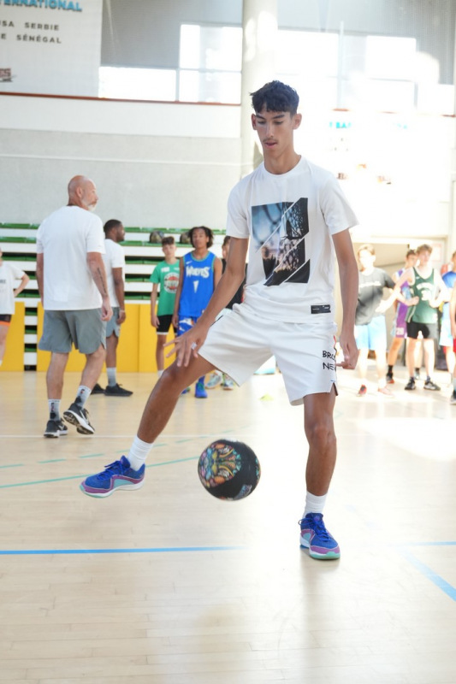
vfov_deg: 43.6
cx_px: 228
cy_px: 342
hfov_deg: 29.9
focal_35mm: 45
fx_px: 855
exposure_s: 1/400
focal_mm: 30
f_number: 2.8
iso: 1600
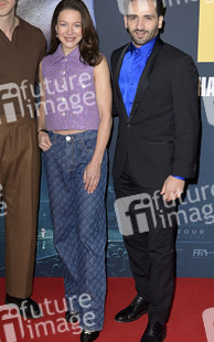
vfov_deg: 32.4
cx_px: 71
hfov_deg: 20.6
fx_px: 587
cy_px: 154
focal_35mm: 63
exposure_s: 1/250
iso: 640
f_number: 5.6
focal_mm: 48
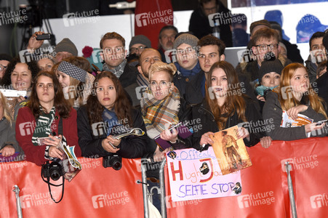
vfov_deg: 6.8
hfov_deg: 10.2
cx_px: 164
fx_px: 1844
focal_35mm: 202
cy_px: 109
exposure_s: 1/640
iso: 400
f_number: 4
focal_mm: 135
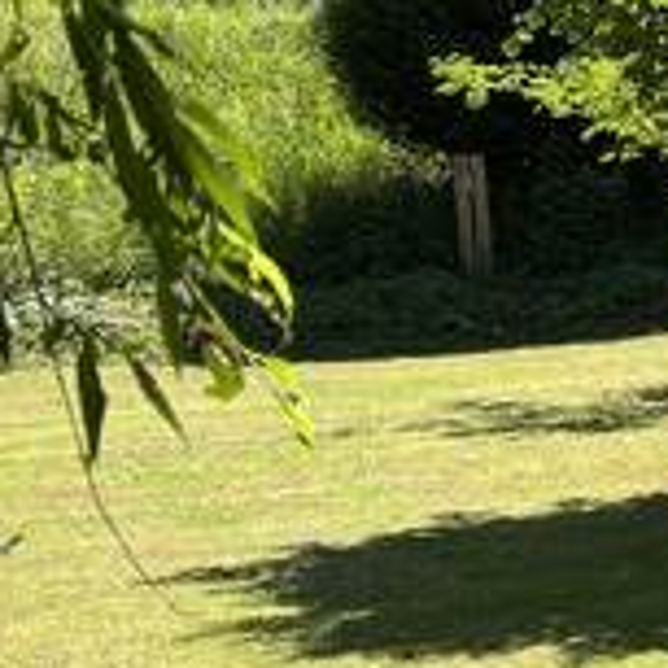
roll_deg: +1.7
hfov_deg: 12.9
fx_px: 2620
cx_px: 1292
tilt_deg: -2.1
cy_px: 258
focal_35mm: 120
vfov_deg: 14.5
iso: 50
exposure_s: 1/1294
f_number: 1.6
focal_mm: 5.1
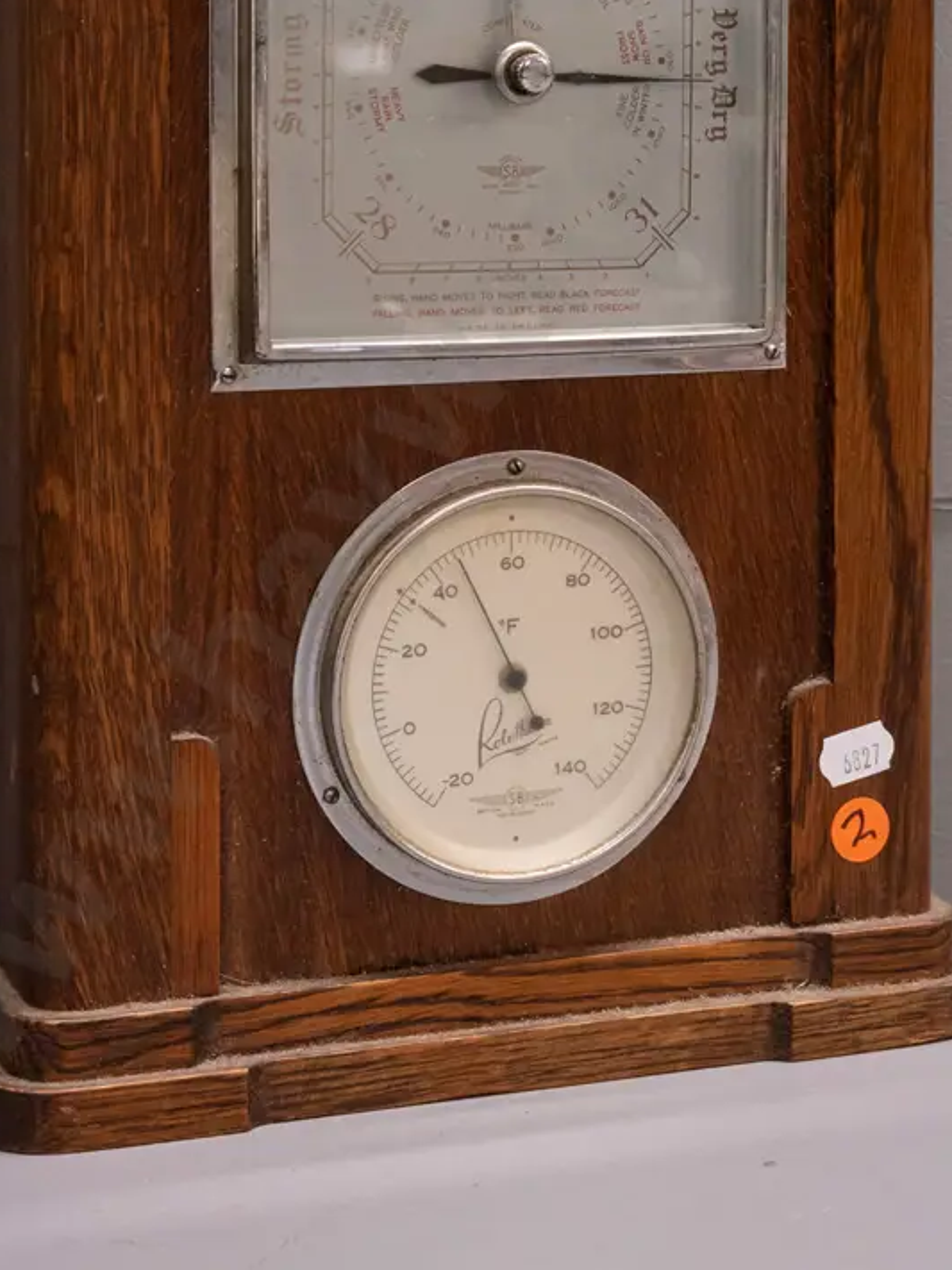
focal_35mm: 72
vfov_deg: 26.8
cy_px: 364
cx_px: 466
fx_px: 2641
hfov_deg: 20.4
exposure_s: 1/125
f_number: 5.6
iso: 3200
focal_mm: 25
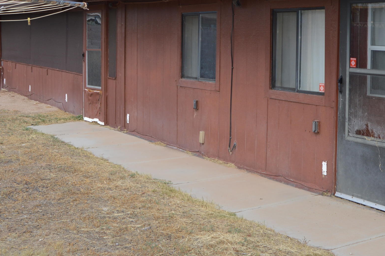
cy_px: 70
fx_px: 587
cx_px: 251
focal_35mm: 55
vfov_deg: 24.4
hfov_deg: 36.0
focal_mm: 19
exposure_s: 1/200
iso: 100
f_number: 6.3
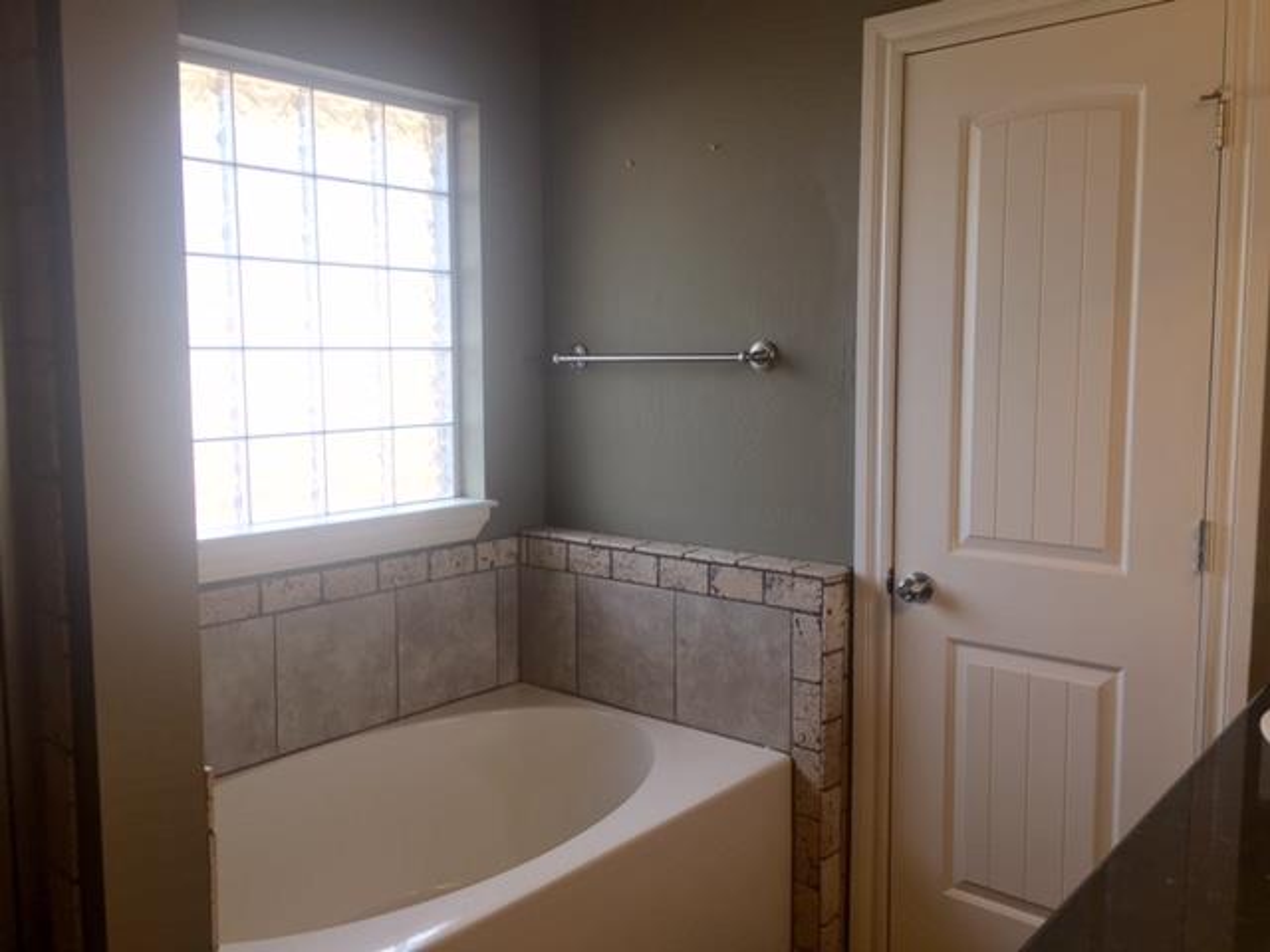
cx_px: 635
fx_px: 1064
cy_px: 476
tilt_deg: -5.8
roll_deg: -0.7
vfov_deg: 48.2
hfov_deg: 61.7
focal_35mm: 29
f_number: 2.2
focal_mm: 4.15
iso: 32
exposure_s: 1/60
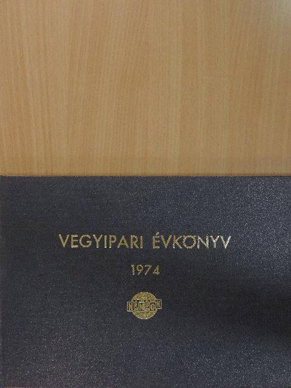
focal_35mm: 35
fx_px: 392
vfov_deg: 52.6
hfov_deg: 40.7
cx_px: 146
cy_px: 194
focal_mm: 6.2
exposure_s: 1/100
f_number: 3.3
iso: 800
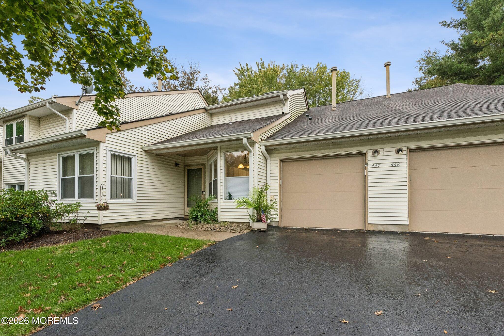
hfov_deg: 100.4
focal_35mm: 15
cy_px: 168
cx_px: 252
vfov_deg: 77.3
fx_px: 210
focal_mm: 15
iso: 1250
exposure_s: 1/400
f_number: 7.1
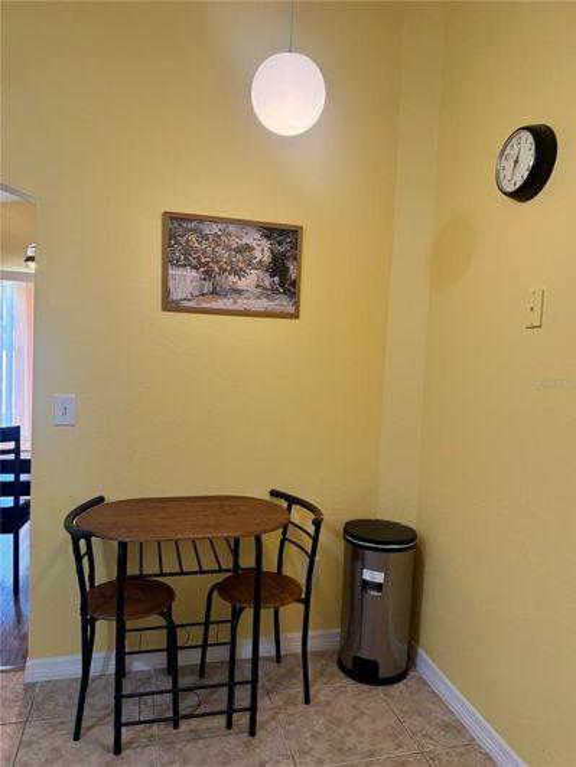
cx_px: 288
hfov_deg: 56.8
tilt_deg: -0.3
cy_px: 384
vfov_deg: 71.6
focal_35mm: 24
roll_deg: -1.1
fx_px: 532
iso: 320
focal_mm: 6.76
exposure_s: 1/120
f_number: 1.78
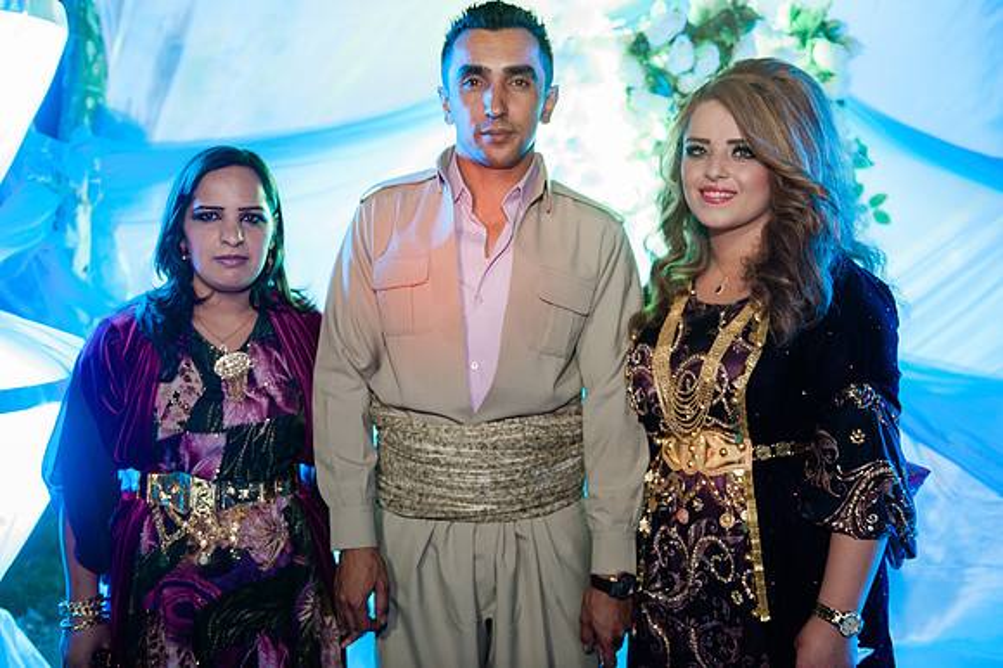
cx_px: 502
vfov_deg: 35.0
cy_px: 334
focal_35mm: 38
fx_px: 1058
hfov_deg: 50.7
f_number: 2.8
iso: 1000
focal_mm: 38
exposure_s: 1/15
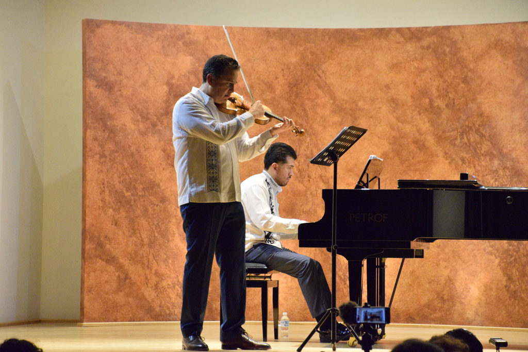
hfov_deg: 14.4
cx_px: 264
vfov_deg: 9.6
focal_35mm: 142
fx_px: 2090
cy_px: 176
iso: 5000
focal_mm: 95
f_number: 5.3
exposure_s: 1/125
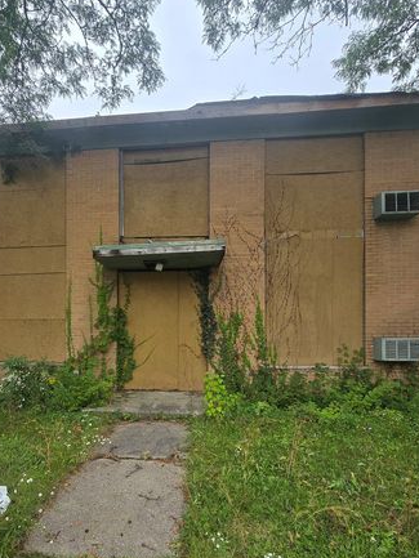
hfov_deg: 65.0
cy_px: 332
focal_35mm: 20
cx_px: 157
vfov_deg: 80.9
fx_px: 323
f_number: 2.2
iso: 50
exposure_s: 1/1286
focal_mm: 2.2
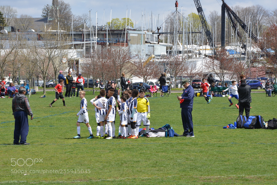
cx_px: 138
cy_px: 92
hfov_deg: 10.3
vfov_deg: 6.9
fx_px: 1539
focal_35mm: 200
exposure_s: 1/125
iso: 450
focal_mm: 200
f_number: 22
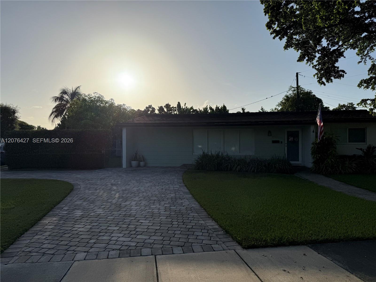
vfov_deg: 56.8
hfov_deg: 71.6
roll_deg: +0.9
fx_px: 261
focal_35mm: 24
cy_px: 141
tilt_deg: +3.8
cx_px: 188
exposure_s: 1/14286
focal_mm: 6.76
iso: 80
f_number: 1.78
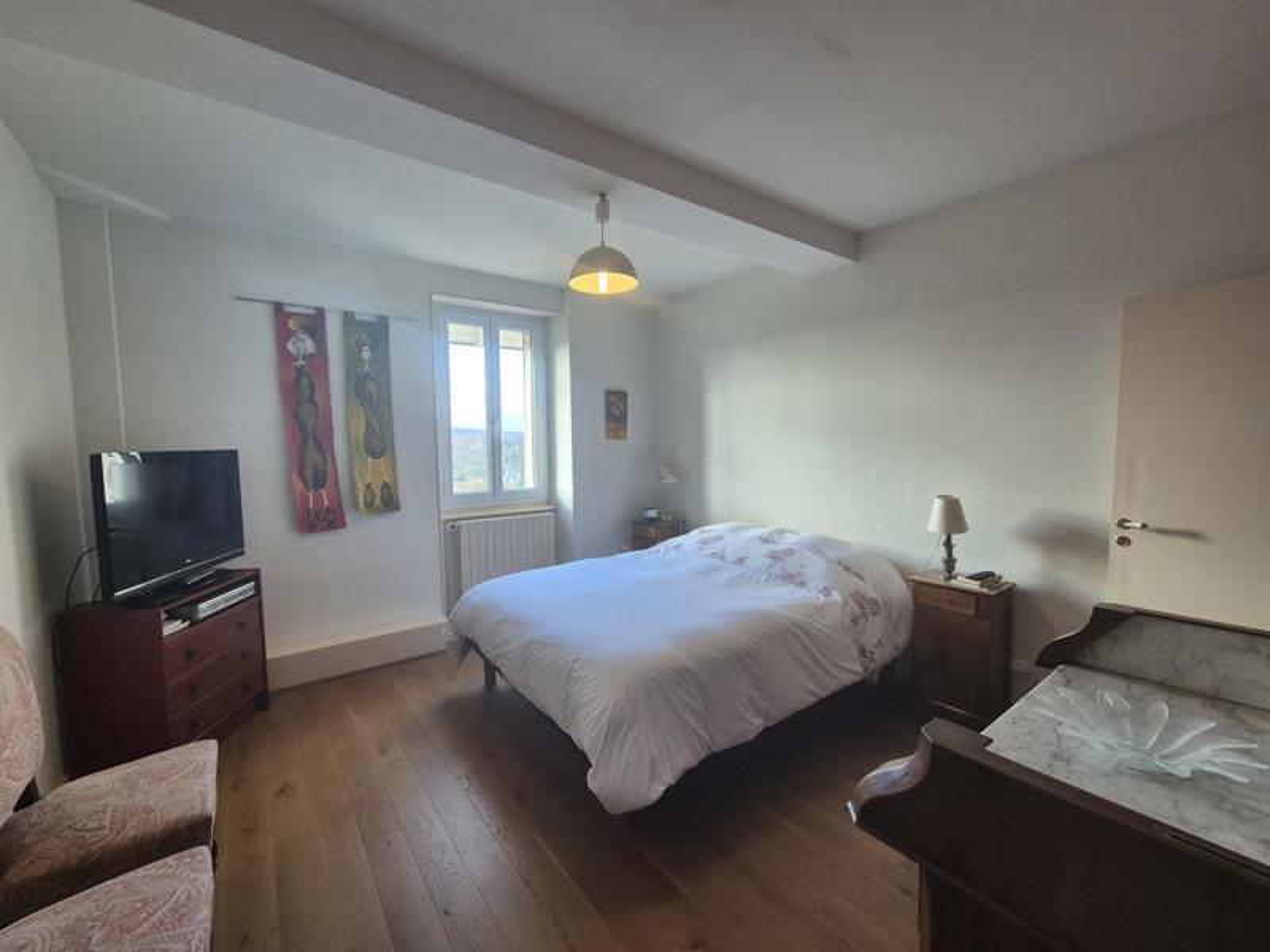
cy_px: 476
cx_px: 635
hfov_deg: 106.2
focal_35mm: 13
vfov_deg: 89.9
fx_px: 477
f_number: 2.2
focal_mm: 2.2
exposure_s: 1/50
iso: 125
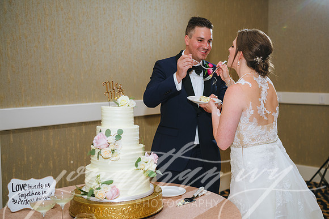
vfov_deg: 28.5
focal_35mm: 47
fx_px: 432
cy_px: 117
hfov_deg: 41.7
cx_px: 177
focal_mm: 44
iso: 640
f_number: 2.8
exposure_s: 1/80
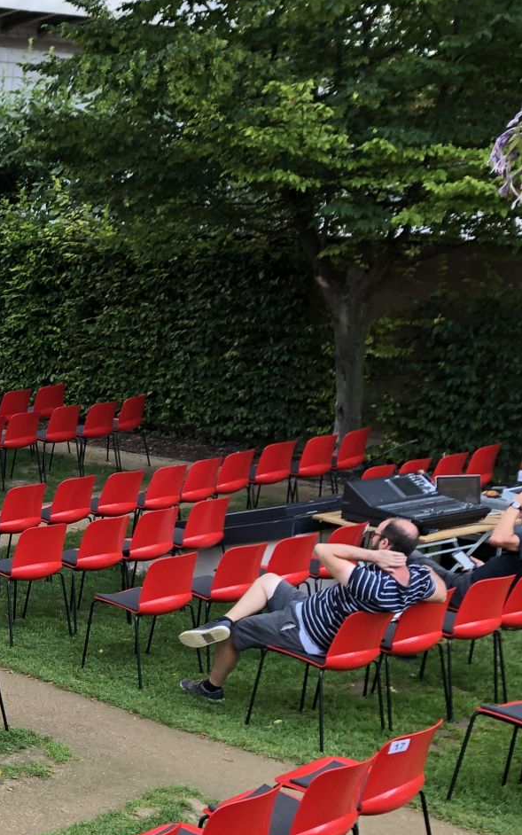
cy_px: 571
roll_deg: -0.1
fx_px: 1434
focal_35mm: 63
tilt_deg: -14.4
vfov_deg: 32.1
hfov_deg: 17.5
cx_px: -363
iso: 32
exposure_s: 1/120
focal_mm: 3.99
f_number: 1.8
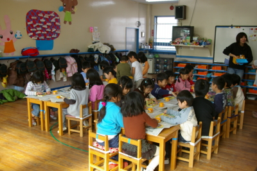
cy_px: 86
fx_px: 257
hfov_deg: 53.1
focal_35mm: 36
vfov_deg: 36.9
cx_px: 128
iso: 200
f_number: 4.5
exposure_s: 1/60
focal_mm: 24
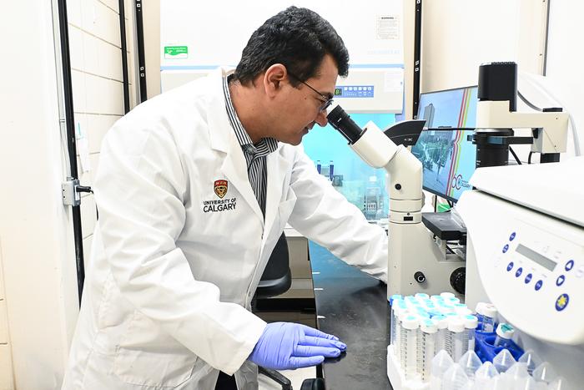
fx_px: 511
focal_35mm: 32
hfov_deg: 59.5
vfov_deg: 41.7
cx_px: 292
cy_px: 195
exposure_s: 1/30
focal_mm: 21
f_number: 6.3
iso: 4500
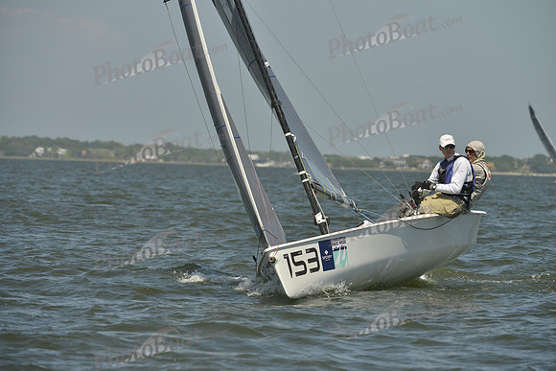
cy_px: 186
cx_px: 278
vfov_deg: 5.1
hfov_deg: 7.6
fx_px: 4171
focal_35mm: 270
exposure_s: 1/1600
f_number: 8
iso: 280
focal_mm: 270
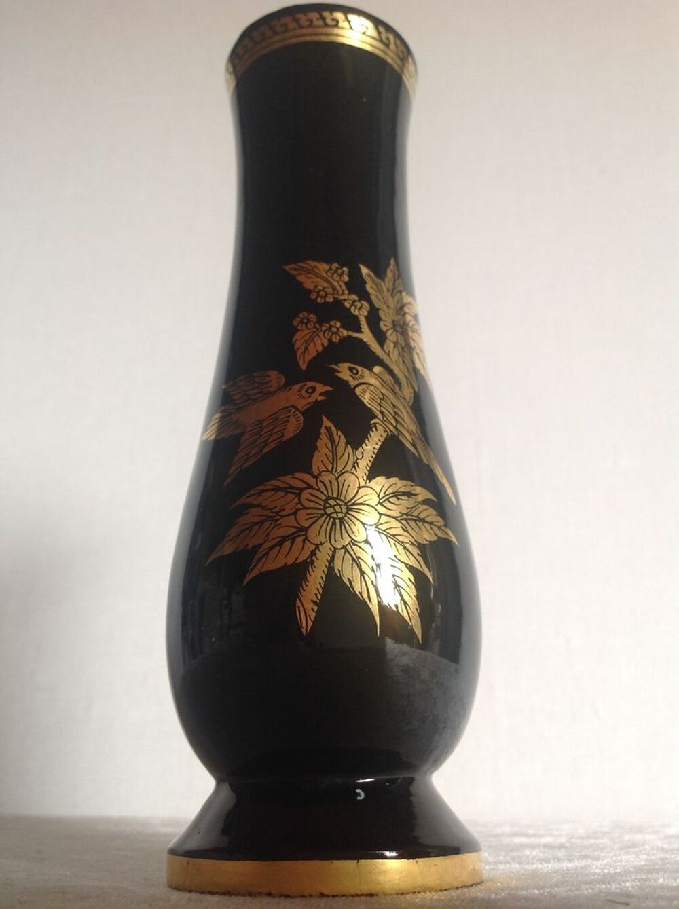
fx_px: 918
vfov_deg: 52.7
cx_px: 340
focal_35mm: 35
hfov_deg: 40.6
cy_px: 454
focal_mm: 4.28
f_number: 2.4
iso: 64
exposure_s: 1/24
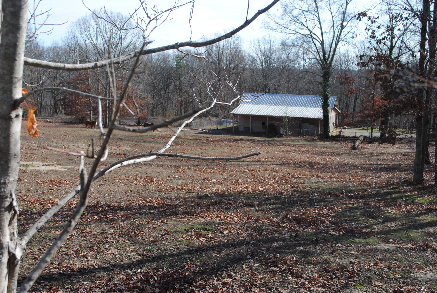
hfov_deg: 44.9
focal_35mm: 44
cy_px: 146
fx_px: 529
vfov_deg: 30.9
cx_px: 218
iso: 100
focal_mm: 29
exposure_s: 1/200
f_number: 7.1
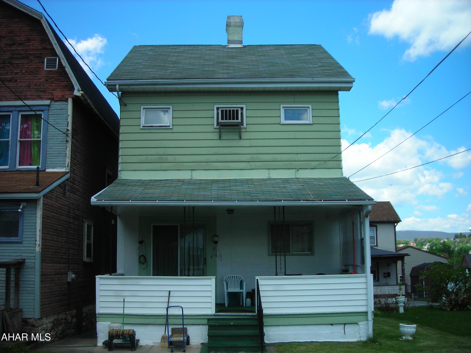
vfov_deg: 37.7
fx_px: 517
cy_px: 176
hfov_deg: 49.0
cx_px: 236
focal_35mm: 38
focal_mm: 6.3
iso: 50
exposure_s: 1/420
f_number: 3.2
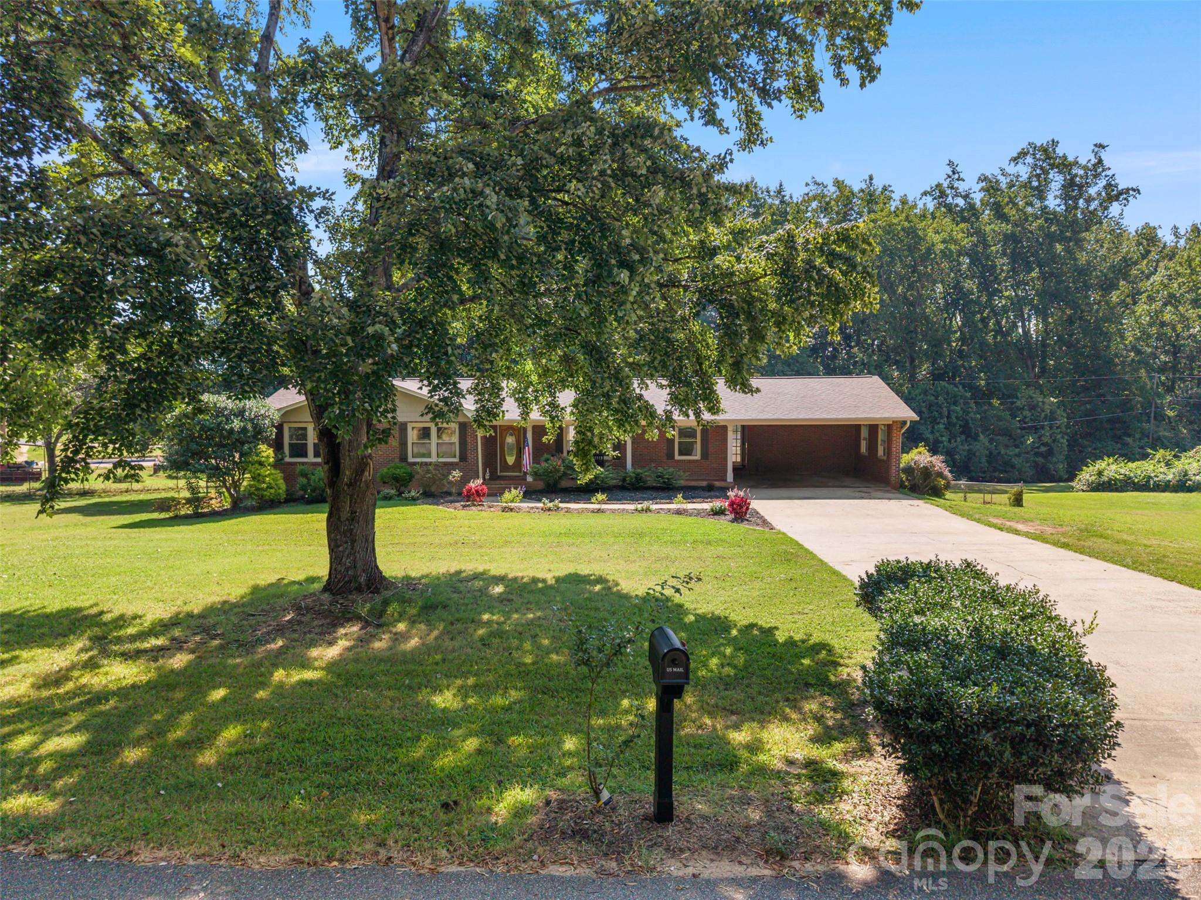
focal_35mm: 24
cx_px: 600
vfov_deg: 56.8
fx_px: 833
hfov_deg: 71.6
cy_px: 450
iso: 200
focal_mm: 8.67
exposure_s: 1/50
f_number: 1.8
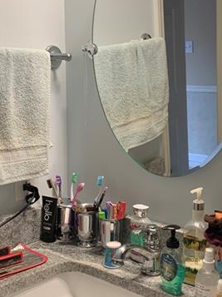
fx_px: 480
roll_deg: -0.5
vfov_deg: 34.3
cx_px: 132
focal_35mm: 56
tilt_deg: -11.3
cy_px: 169
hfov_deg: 26.0
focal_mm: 4.25
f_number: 1.8
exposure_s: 1/60
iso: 80
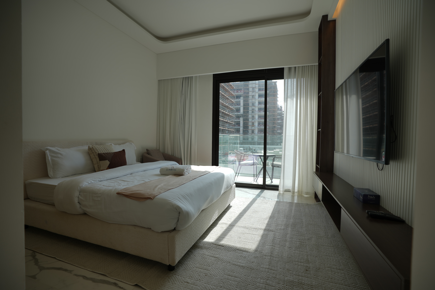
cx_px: 218
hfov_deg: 96.7
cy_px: 145
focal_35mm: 16
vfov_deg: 73.8
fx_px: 193
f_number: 4
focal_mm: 16
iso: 40
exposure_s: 1/125
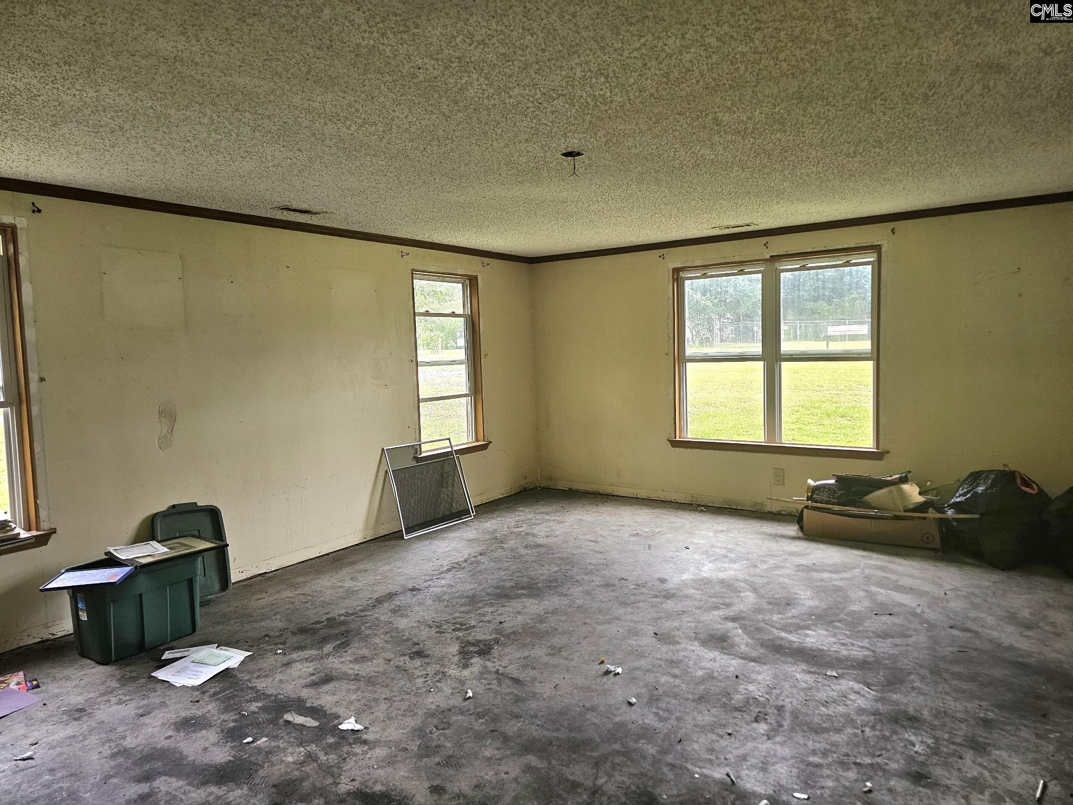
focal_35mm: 23
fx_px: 713
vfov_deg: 58.9
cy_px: 402
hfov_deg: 73.9
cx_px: 536
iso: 200
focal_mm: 6.3
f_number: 1.7
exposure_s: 1/120
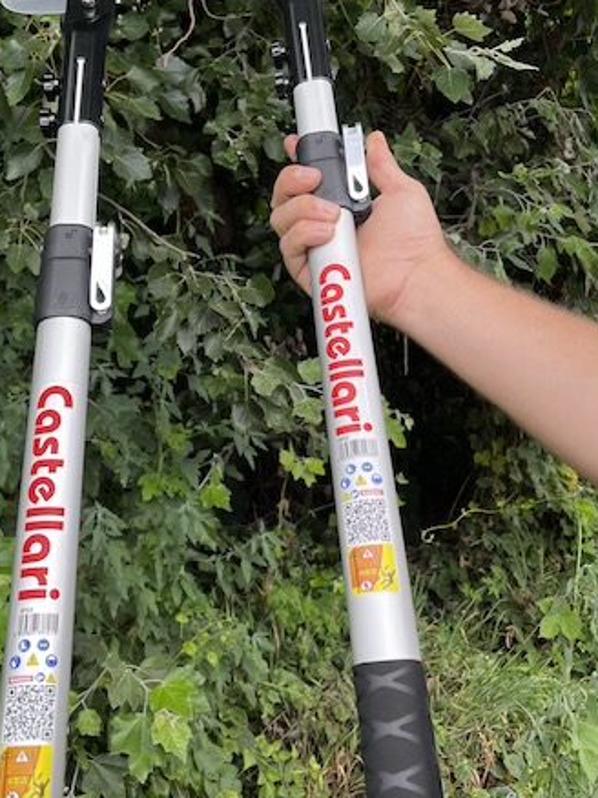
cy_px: 302
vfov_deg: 48.6
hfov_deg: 37.3
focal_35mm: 38
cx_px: 208
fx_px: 876
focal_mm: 5.1
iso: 50
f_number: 1.6
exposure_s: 1/608
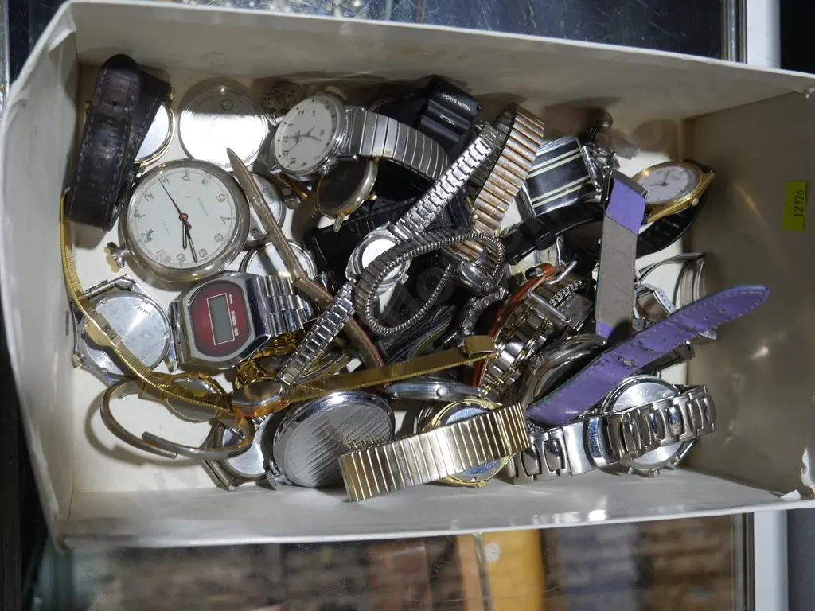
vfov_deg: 37.7
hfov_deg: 49.0
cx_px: 408
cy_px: 306
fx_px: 895
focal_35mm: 38
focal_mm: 19
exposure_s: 1/80
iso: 200
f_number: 4.1
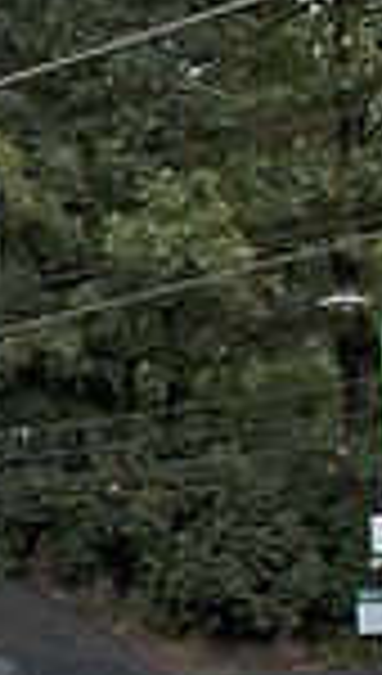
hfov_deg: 8.9
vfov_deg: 19.4
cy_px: 531
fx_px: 1952
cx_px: -813
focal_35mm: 109
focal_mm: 18
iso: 200
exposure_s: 1/200
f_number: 7.1
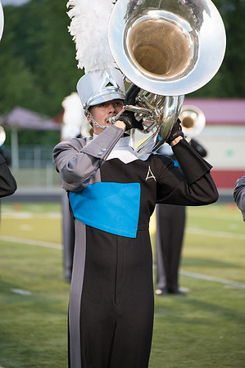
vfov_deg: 12.1
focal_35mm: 170
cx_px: 122
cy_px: 184
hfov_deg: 8.1
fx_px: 1739
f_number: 5
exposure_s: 1/200
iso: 5600
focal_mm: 170
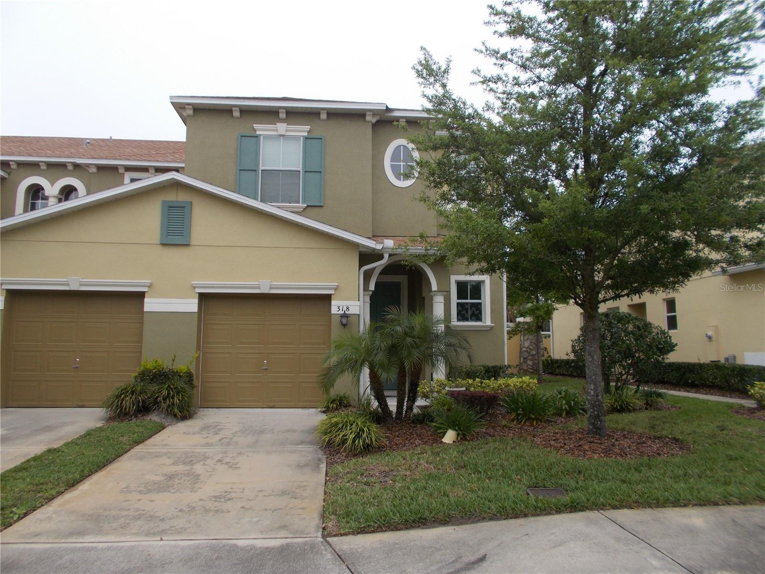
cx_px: 382
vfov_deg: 53.1
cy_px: 287
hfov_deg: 67.3
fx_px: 575
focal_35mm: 26
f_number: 3.2
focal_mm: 4.6
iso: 80
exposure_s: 1/250
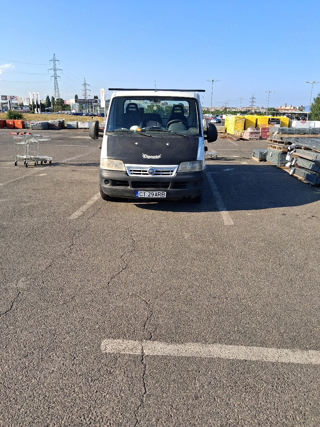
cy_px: 214
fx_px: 333
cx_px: 160
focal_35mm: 27
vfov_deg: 65.3
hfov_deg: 51.4
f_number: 1.8
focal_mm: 4
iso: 20
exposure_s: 1/333
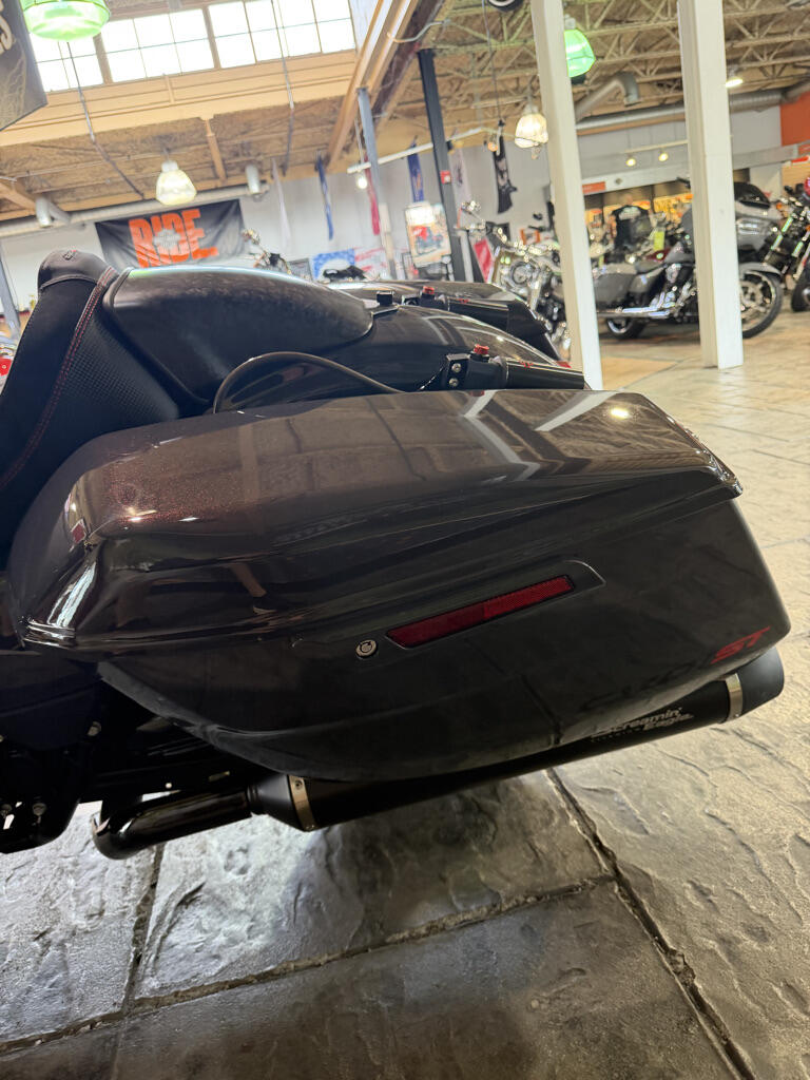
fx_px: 749
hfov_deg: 56.8
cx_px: 405
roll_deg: +11.0
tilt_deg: -15.3
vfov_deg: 71.6
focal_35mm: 24
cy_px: 540
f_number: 1.78
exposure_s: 1/60
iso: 250
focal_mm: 6.76
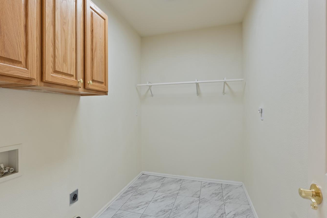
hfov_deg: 83.8
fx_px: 181
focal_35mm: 20
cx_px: 145
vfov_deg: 62.1
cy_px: 110
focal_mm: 11.2
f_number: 9
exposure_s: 1/1.25
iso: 125
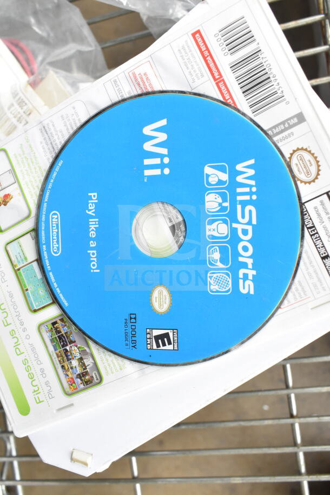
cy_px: 248
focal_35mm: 30
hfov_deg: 43.6
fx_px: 412
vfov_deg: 61.9
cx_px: 165
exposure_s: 1/160
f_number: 6.3
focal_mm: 20
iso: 1600
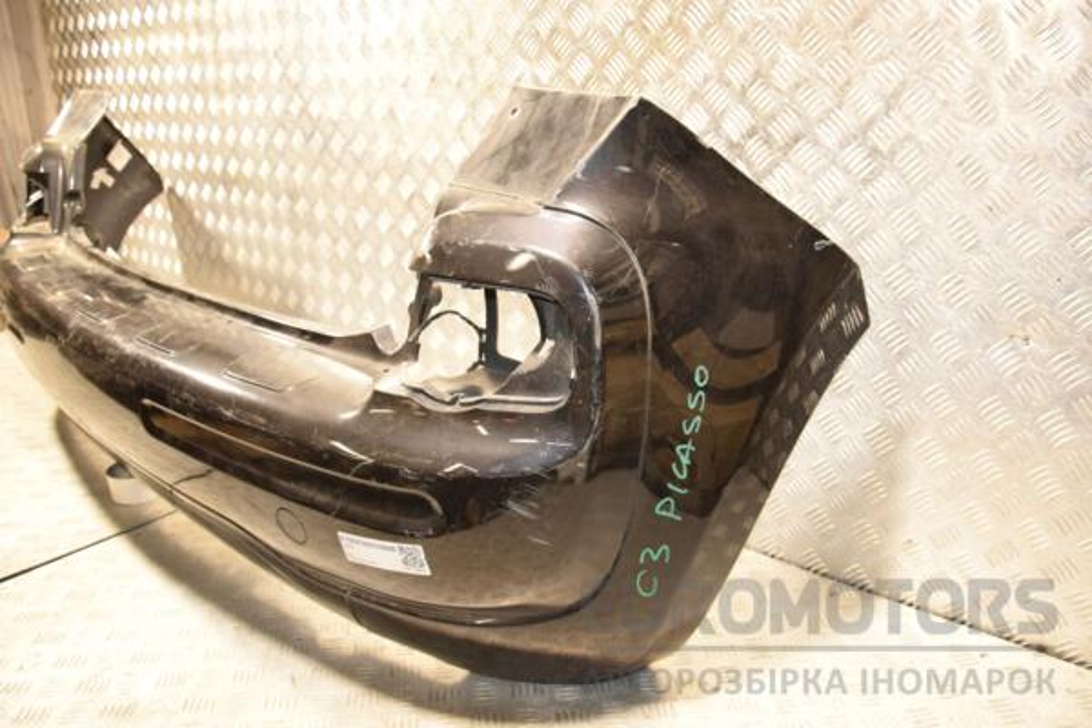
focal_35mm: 27
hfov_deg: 67.4
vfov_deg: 47.9
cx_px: 546
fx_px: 819
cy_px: 364
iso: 800
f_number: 5
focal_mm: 18
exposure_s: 1/80
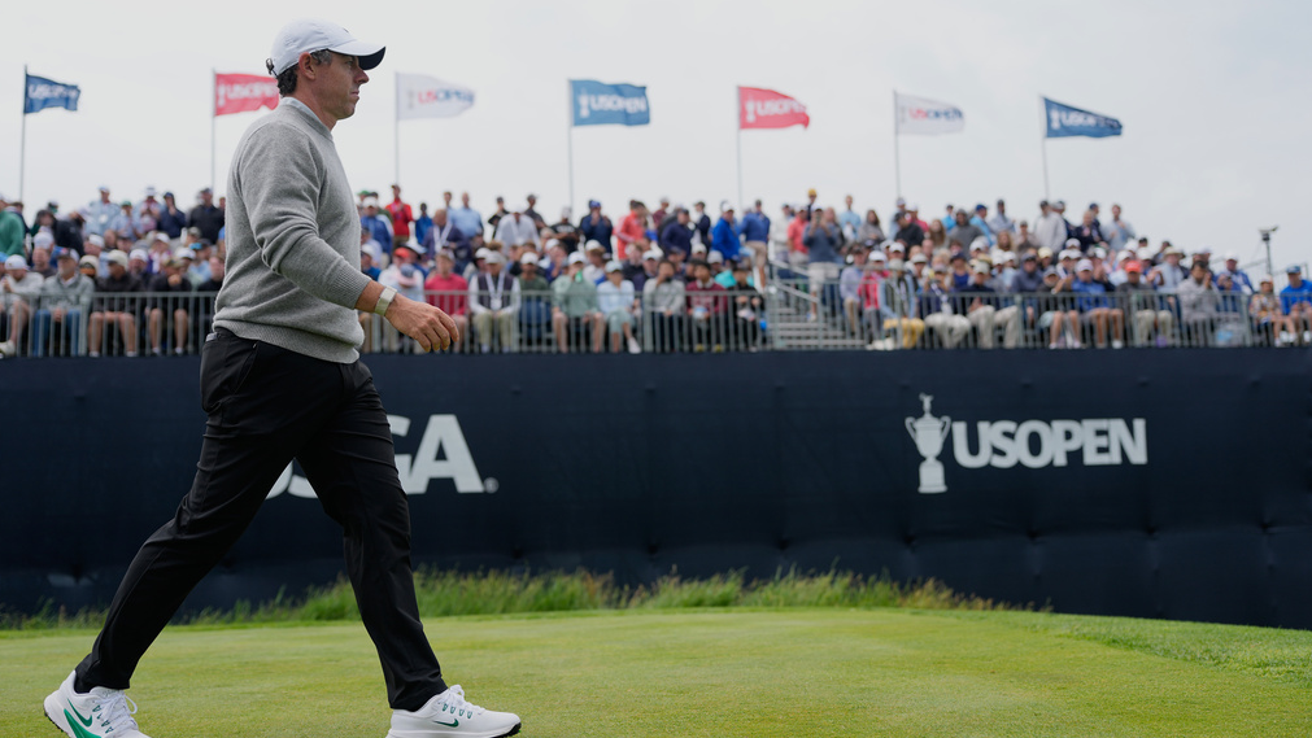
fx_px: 1218
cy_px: 384
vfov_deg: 33.7
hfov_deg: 56.6
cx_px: 655
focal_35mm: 35
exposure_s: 1/2000
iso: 125
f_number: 2
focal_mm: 33
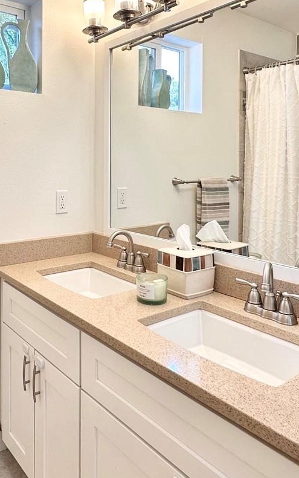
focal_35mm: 30
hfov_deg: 41.0
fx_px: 391
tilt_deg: +0.2
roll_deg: -0.9
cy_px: 167
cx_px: 85
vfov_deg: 61.6
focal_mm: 2.22
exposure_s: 1/120
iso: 64
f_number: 2.2
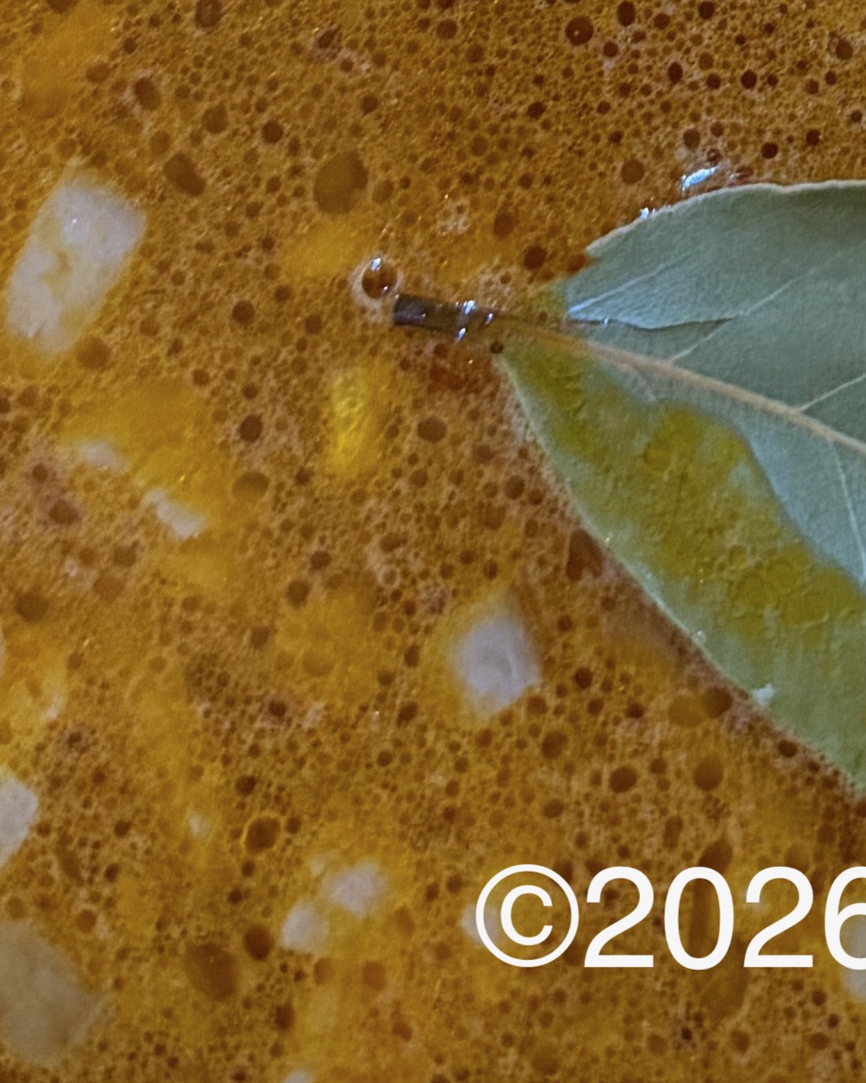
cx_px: 911
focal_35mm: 100
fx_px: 3205
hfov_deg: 15.1
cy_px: -727
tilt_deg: -75.2
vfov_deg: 16.7
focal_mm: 6.76
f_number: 1.78
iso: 640
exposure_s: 1/60
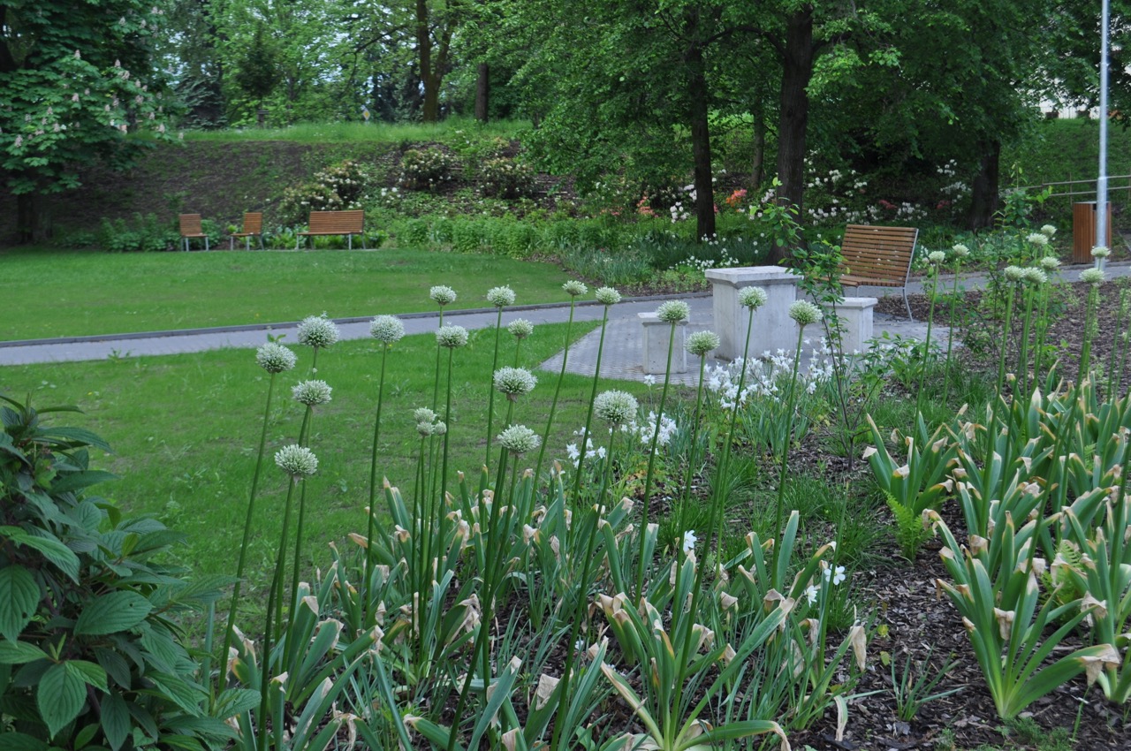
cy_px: 376
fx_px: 1318
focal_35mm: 42
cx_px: 566
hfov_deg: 46.5
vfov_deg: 31.8
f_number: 6.3
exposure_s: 1/160
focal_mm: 28
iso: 200
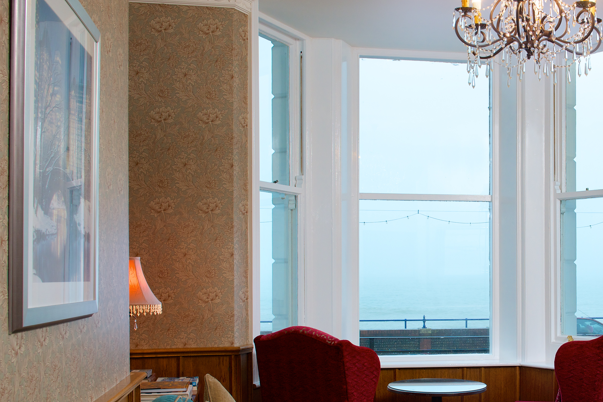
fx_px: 971
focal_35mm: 58
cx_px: 484
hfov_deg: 33.5
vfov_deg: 23.3
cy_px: 254
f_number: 10
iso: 400
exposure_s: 1/6
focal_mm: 31
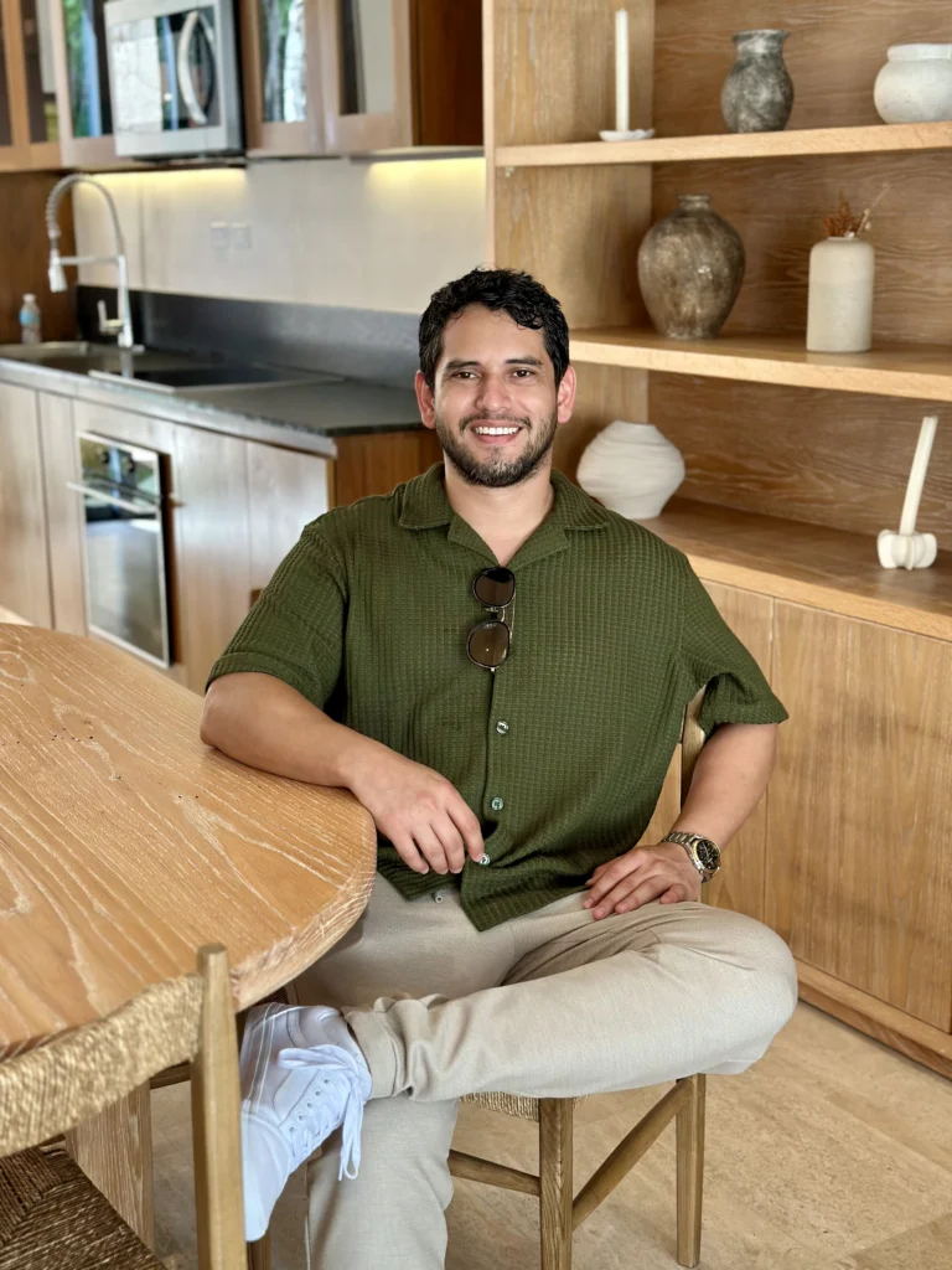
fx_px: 1760
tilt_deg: -13.5
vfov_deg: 39.7
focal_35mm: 48
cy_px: 635
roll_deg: +0.9
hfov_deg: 30.3
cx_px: 476
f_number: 1.78
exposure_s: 1/120
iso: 125
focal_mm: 6.86
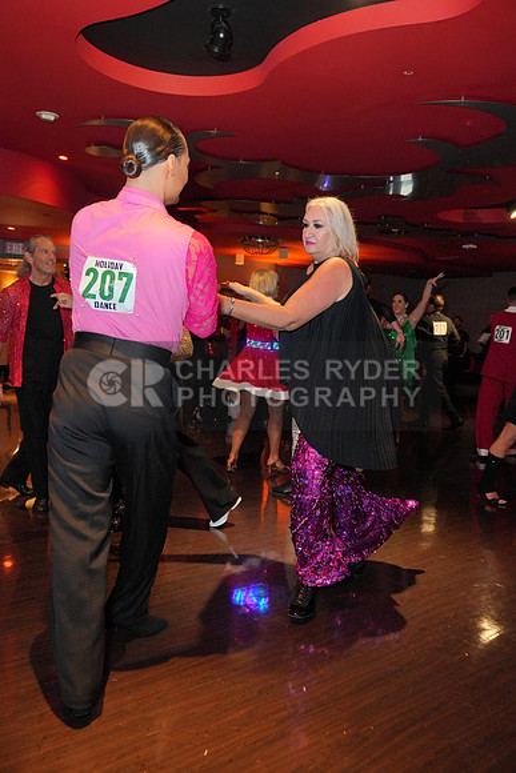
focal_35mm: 31
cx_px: 258
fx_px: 666
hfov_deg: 42.3
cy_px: 386
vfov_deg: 60.3
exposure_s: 1/200
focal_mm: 31
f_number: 4
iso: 4000
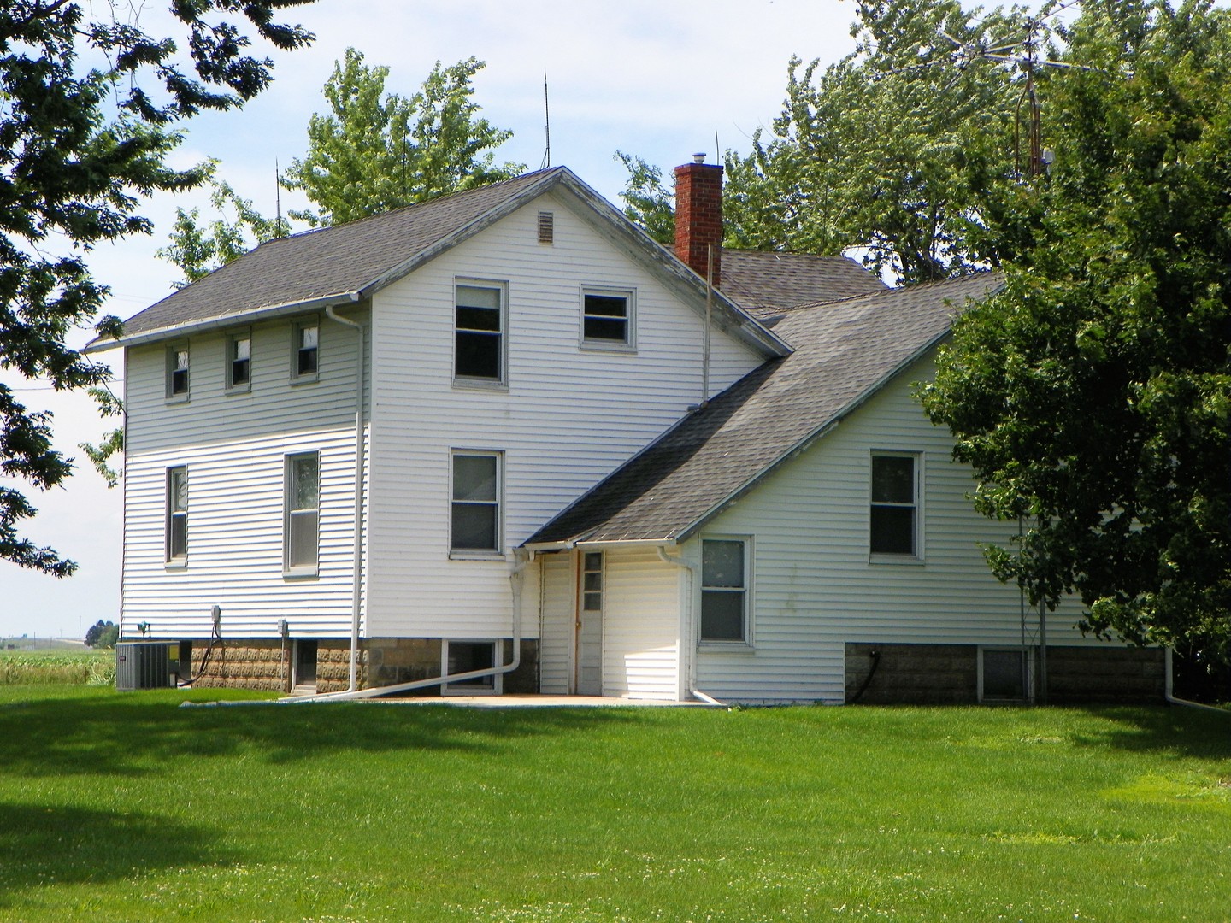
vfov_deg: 16.1
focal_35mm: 92
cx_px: 616
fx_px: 3272
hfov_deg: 21.3
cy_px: 462
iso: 64
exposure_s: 1/500
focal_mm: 16.4
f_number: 5
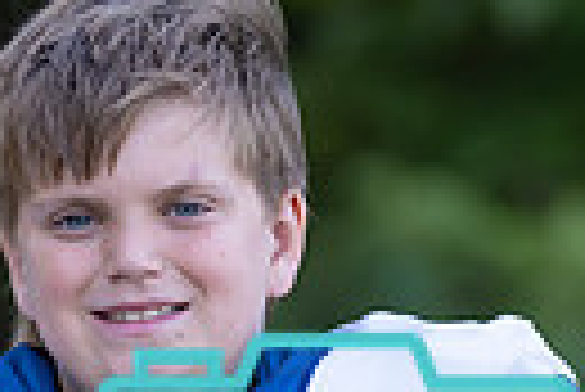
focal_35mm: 716
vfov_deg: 1.9
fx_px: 11648
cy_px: 547
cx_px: 198
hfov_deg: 2.9
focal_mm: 161
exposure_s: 1/320
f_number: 2.8
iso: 250
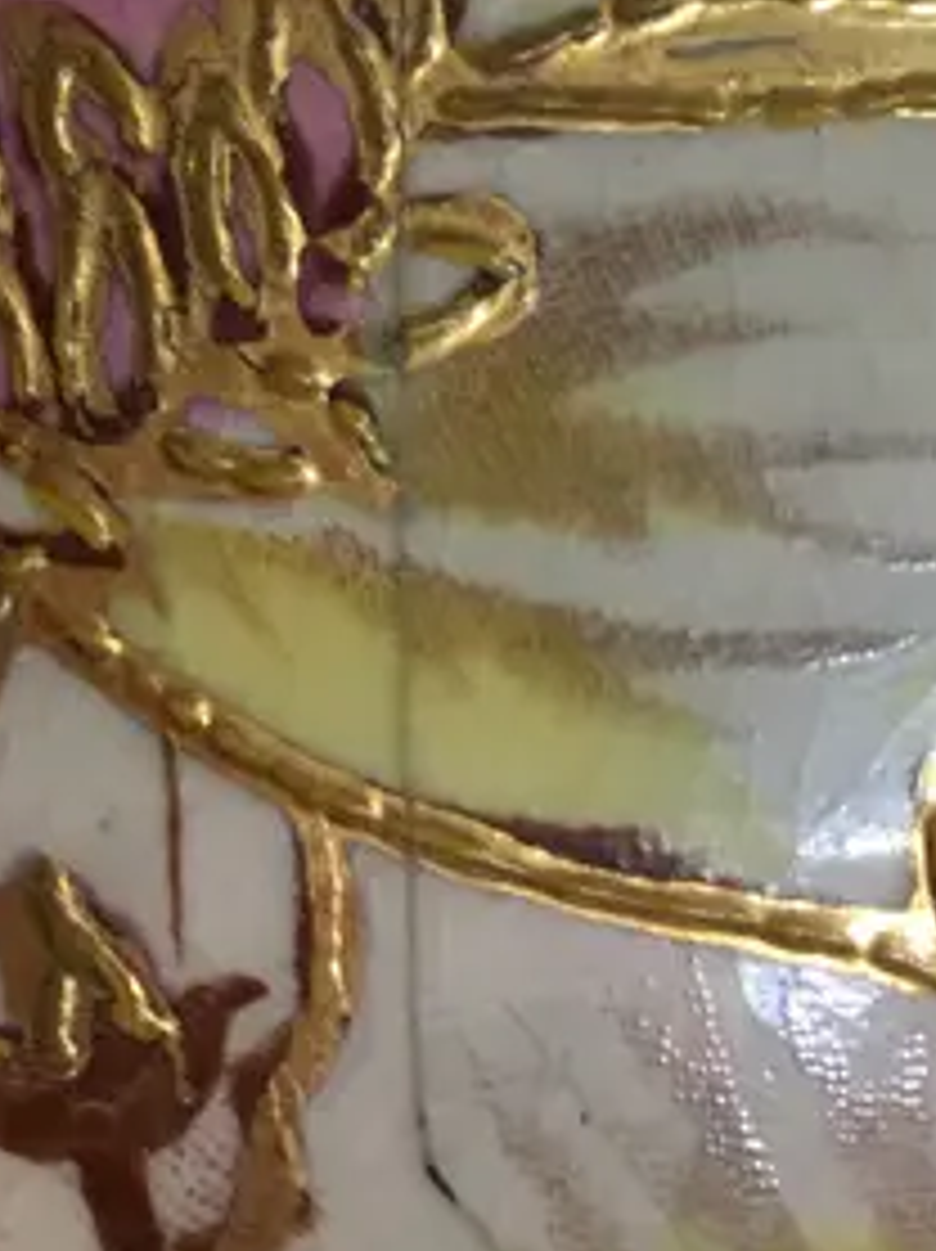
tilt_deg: -30.9
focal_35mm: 107
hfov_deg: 13.8
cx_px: 274
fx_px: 3864
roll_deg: +2.0
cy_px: -742
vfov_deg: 16.4
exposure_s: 1/17
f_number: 2.2
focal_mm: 4.15
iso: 32
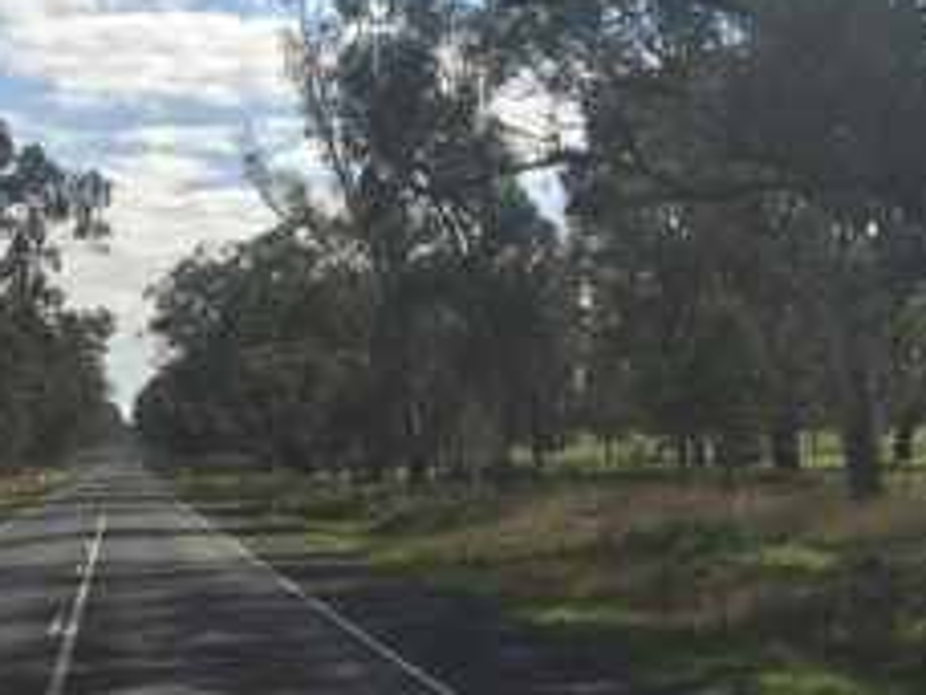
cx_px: -4
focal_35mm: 66
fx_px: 1766
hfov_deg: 27.6
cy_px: 480
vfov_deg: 22.1
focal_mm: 4.15
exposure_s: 1/2326
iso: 32
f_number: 2.2
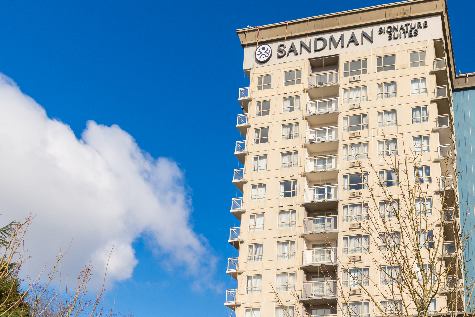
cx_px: 383
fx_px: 396
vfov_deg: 42.3
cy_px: 239
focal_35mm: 30
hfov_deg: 57.1
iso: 100
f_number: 8
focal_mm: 18
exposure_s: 1/320
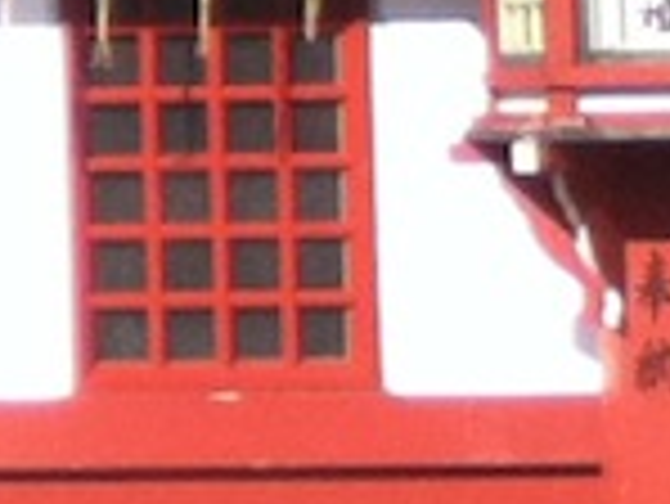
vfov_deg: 10.7
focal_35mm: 137
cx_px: -742
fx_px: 2654
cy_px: -63
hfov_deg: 12.4
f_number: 2.4
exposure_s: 1/877
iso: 80
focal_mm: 3.85
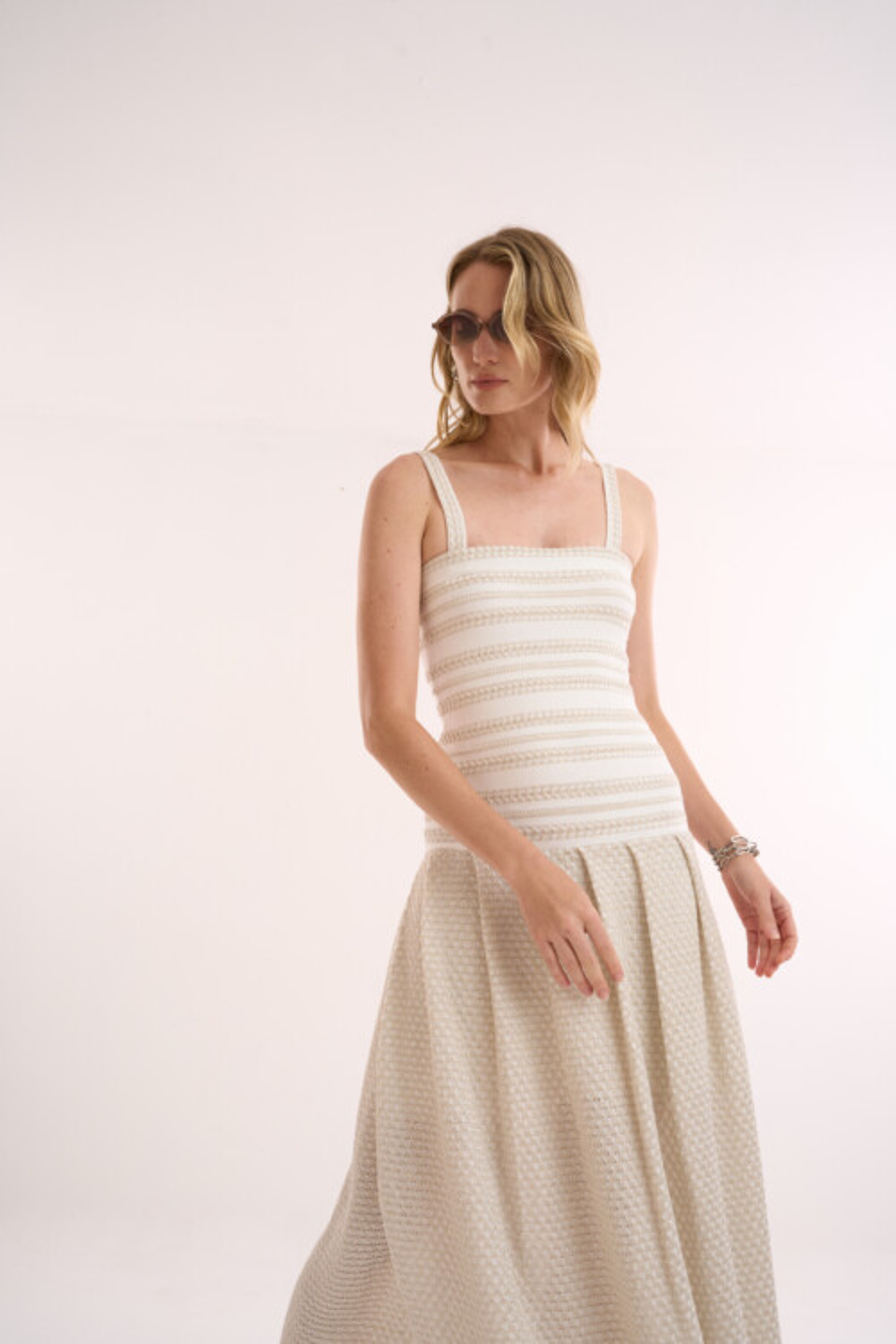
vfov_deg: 57.7
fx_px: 1221
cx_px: 448
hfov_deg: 40.3
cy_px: 672
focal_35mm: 33
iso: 320
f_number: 8
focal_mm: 32.7
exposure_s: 1/160
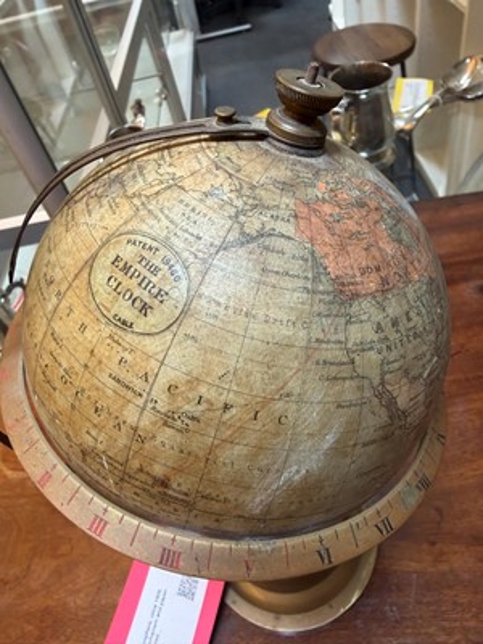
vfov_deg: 67.3
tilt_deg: -43.2
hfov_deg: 53.1
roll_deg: +14.8
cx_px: 242
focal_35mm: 26
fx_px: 484
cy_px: 322
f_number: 2.2
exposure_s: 1/50
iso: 160
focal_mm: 2.22
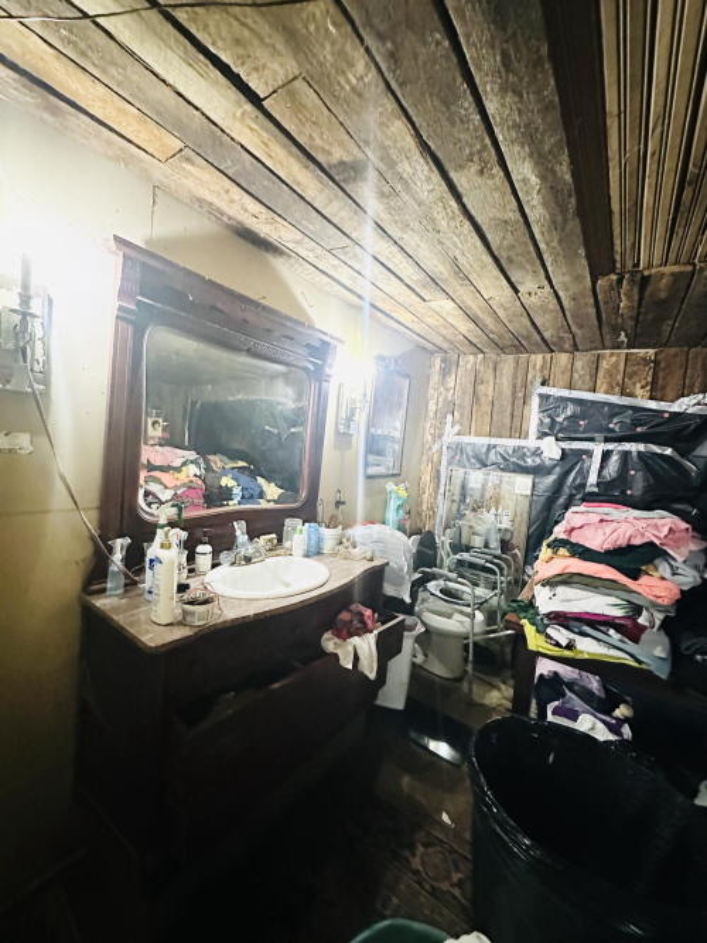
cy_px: 472
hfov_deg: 85.7
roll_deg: -3.9
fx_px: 381
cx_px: 354
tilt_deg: -3.0
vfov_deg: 102.1
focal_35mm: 14
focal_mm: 2.22
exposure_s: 1/47
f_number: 2.2
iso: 1250
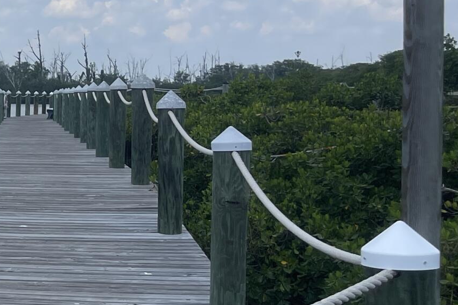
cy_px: 153
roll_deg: +0.3
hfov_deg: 18.6
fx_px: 1157
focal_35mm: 91
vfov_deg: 15.0
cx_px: -309
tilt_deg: -3.2
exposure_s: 1/4202
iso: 32
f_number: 1.6
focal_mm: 5.1
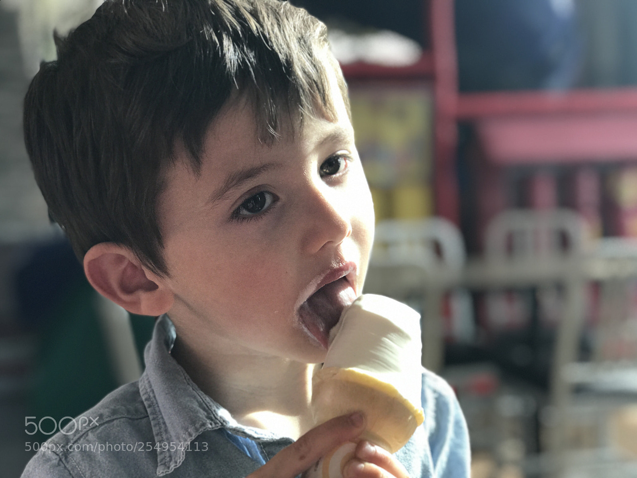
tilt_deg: -5.7
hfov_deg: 33.8
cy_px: 239
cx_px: 318
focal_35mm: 57
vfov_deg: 25.7
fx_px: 1049
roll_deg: +2.0
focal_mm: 6.6
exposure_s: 1/60
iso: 32
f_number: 2.8
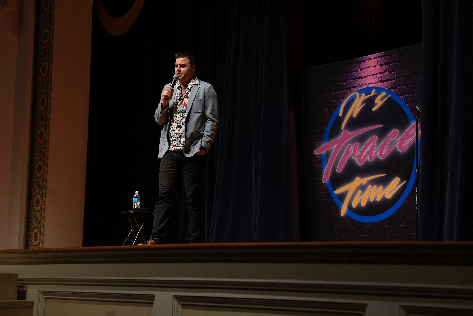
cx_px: 236
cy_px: 158
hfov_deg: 28.8
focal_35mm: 70
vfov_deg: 19.5
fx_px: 920
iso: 1250
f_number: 4
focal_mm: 70
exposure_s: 1/160
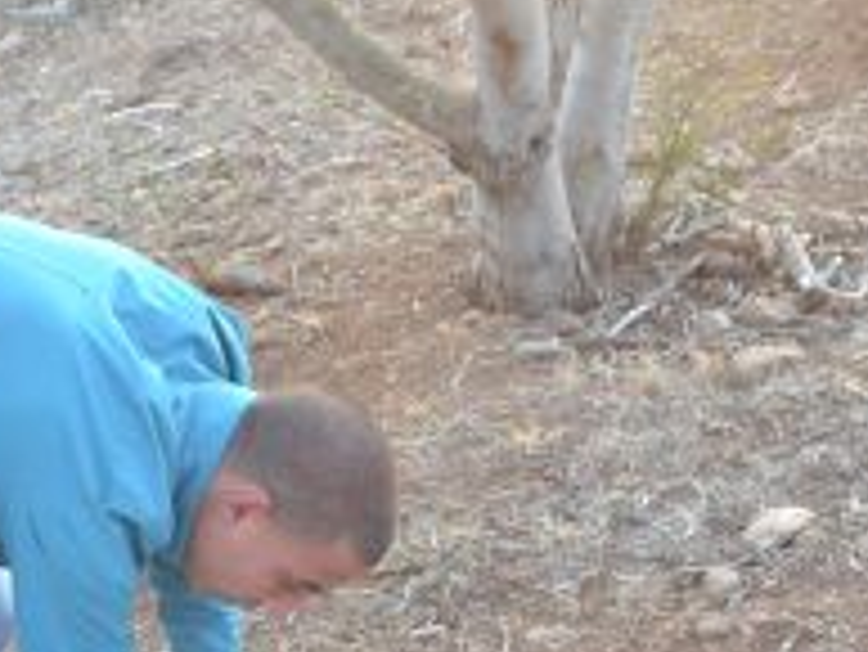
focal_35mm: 86
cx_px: 292
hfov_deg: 22.7
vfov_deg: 17.0
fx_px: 2158
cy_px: 562
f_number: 5
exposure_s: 1/100
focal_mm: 18
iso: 400
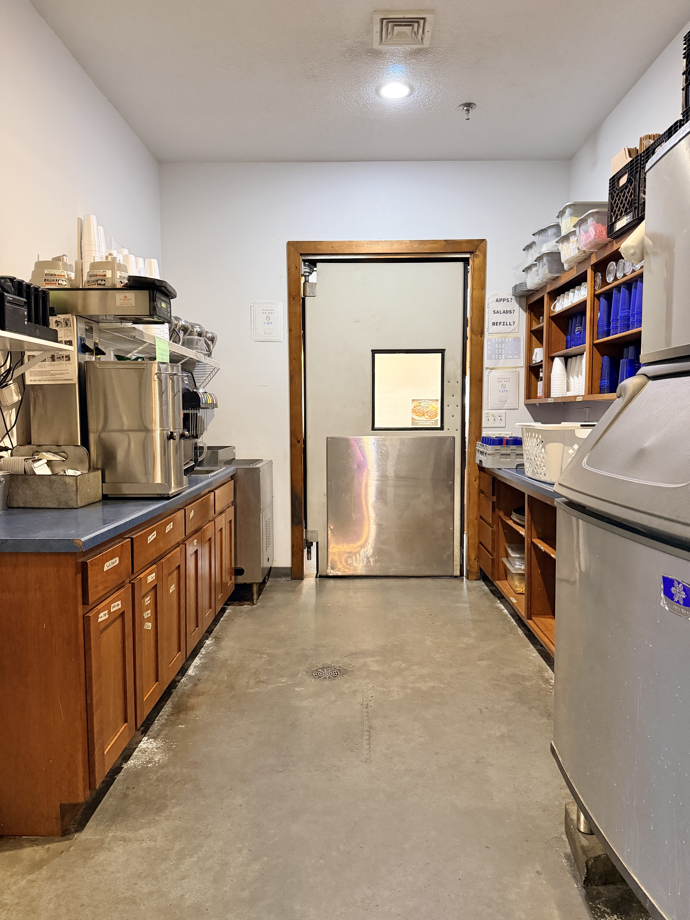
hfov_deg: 56.8
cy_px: 460
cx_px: 345
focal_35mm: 24
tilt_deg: -4.4
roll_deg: +0.4
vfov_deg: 71.6
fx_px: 638
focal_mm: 6.76
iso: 800
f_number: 1.78
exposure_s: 1/60
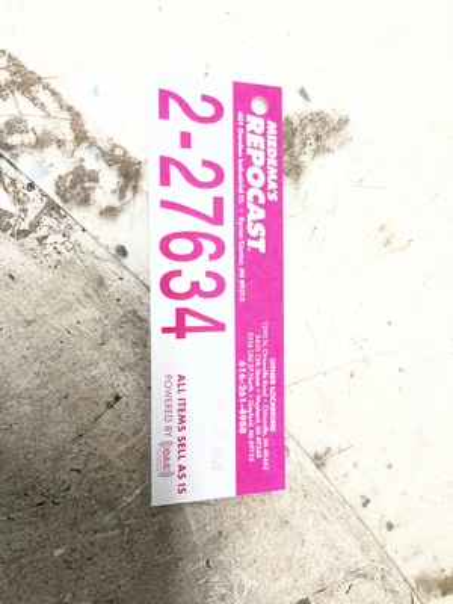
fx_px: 506
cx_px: 226
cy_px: 302
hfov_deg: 48.2
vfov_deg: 61.7
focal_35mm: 29
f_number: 1.8
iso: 50
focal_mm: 3
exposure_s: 1/120
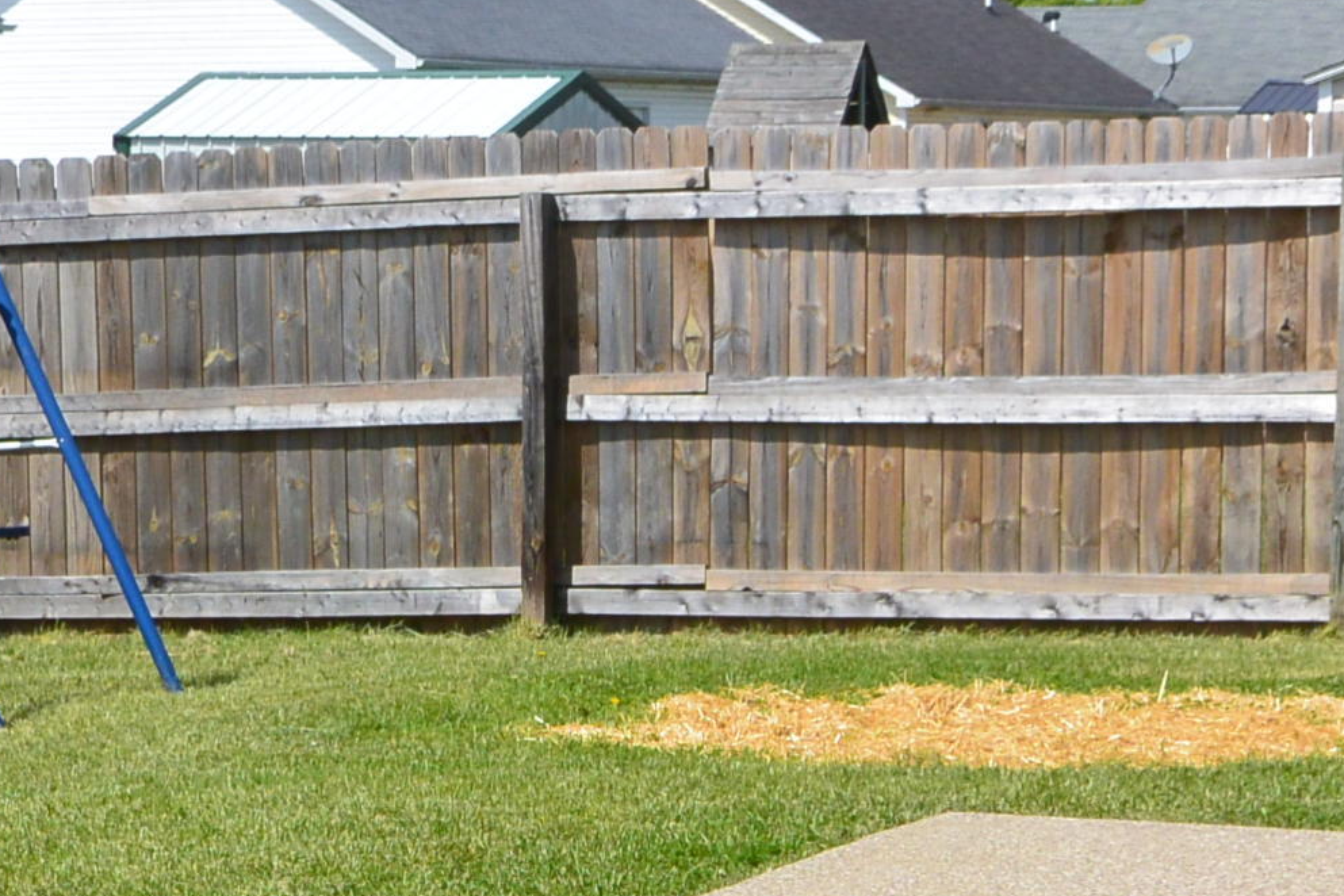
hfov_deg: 14.4
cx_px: 585
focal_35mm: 142
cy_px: 1046
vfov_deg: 9.5
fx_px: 5301
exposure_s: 1/1000
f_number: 5
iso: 160
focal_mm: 17.5
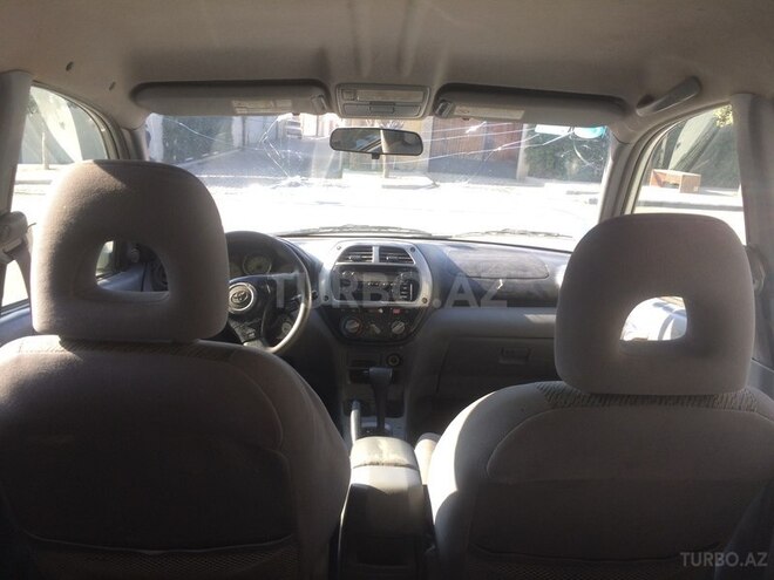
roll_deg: -5.3
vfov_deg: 48.2
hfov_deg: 61.7
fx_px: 648
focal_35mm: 29
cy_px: 290
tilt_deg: -14.7
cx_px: 387
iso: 32
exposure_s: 1/125
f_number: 2.2
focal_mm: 4.15
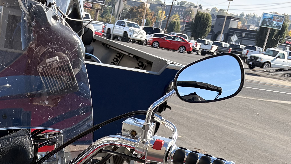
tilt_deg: -23.1
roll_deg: -9.7
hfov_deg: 25.9
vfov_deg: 13.6
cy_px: 300
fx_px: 610
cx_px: 21
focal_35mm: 79
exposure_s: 1/1196
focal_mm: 5.96
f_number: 1.6
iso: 50
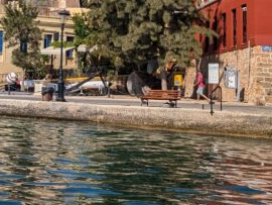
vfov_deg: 16.2
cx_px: -105
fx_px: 716
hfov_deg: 19.4
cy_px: 45
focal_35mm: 91
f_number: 1.68
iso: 19
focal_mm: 6.9
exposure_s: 1/2208
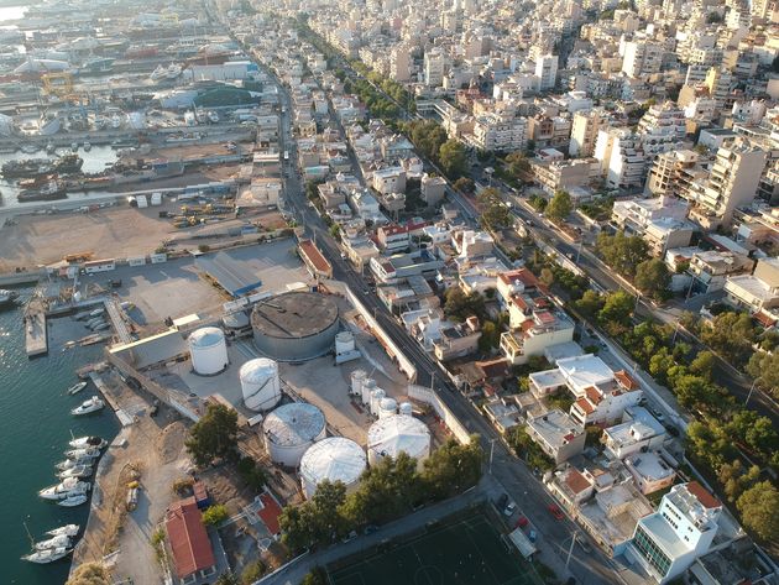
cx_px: 390
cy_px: 292
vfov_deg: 54.9
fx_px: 563
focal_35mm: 25
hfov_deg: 69.4
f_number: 2.6
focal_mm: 4.49
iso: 100
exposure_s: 1/320
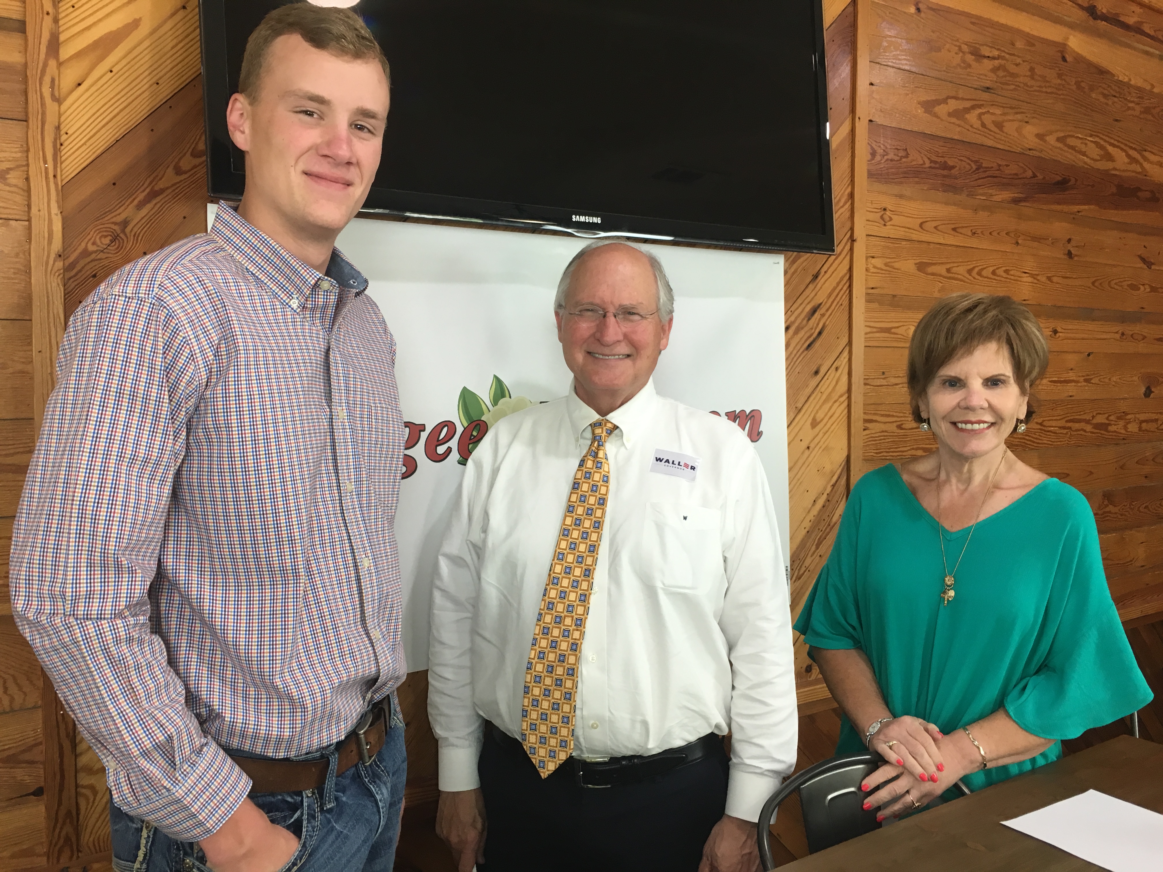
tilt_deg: -3.4
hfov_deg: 61.7
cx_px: 582
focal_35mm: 29
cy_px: 436
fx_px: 974
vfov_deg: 48.2
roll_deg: +0.0
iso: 80
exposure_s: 1/30
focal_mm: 4.15
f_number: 2.2
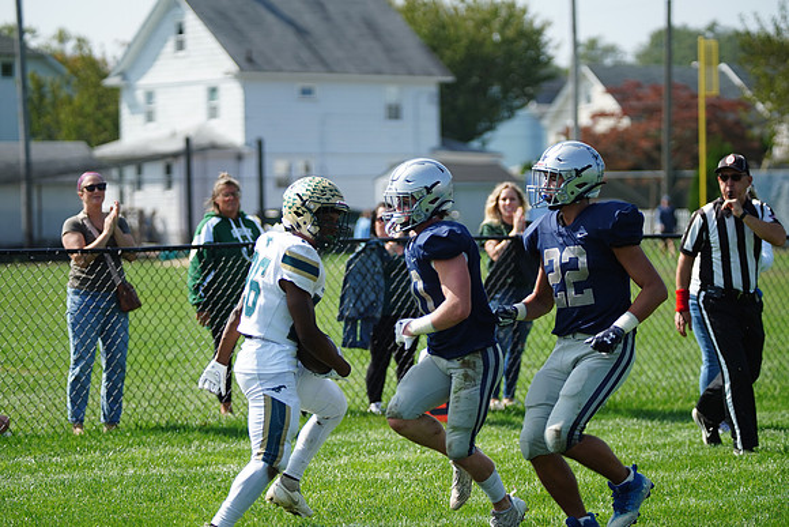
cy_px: 264
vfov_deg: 9.8
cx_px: 394
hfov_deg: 14.7
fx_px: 3069
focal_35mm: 140
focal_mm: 140
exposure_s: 1/3200
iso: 400
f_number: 2.8
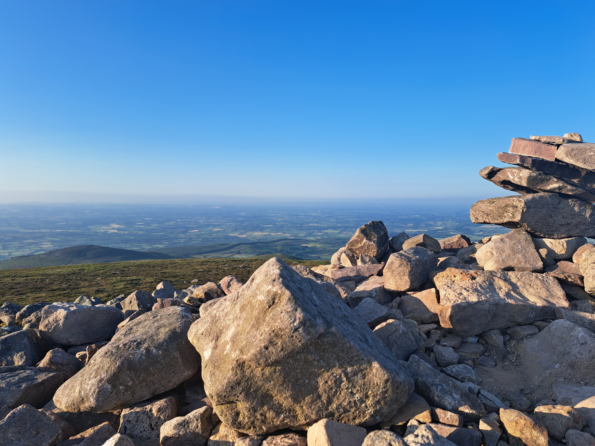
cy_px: 223
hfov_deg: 71.6
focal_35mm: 24
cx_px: 298
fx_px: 413
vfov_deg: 56.8
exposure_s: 1/417
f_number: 1.8
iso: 50
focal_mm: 5.23
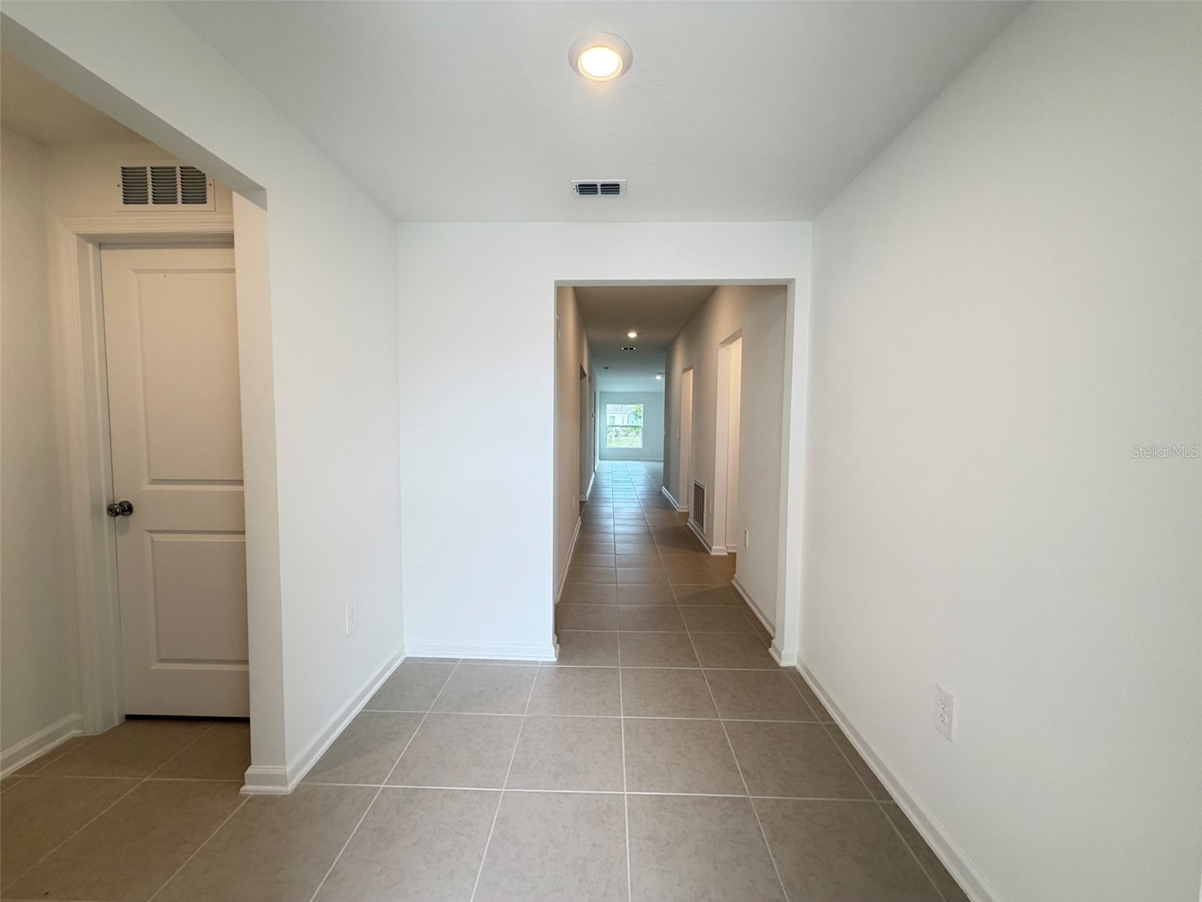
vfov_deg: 85.7
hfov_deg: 102.1
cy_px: 451
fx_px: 486
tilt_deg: -3.9
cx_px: 601
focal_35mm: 14
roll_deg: +0.0
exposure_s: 1/120
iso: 160
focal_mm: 2.22
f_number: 2.2
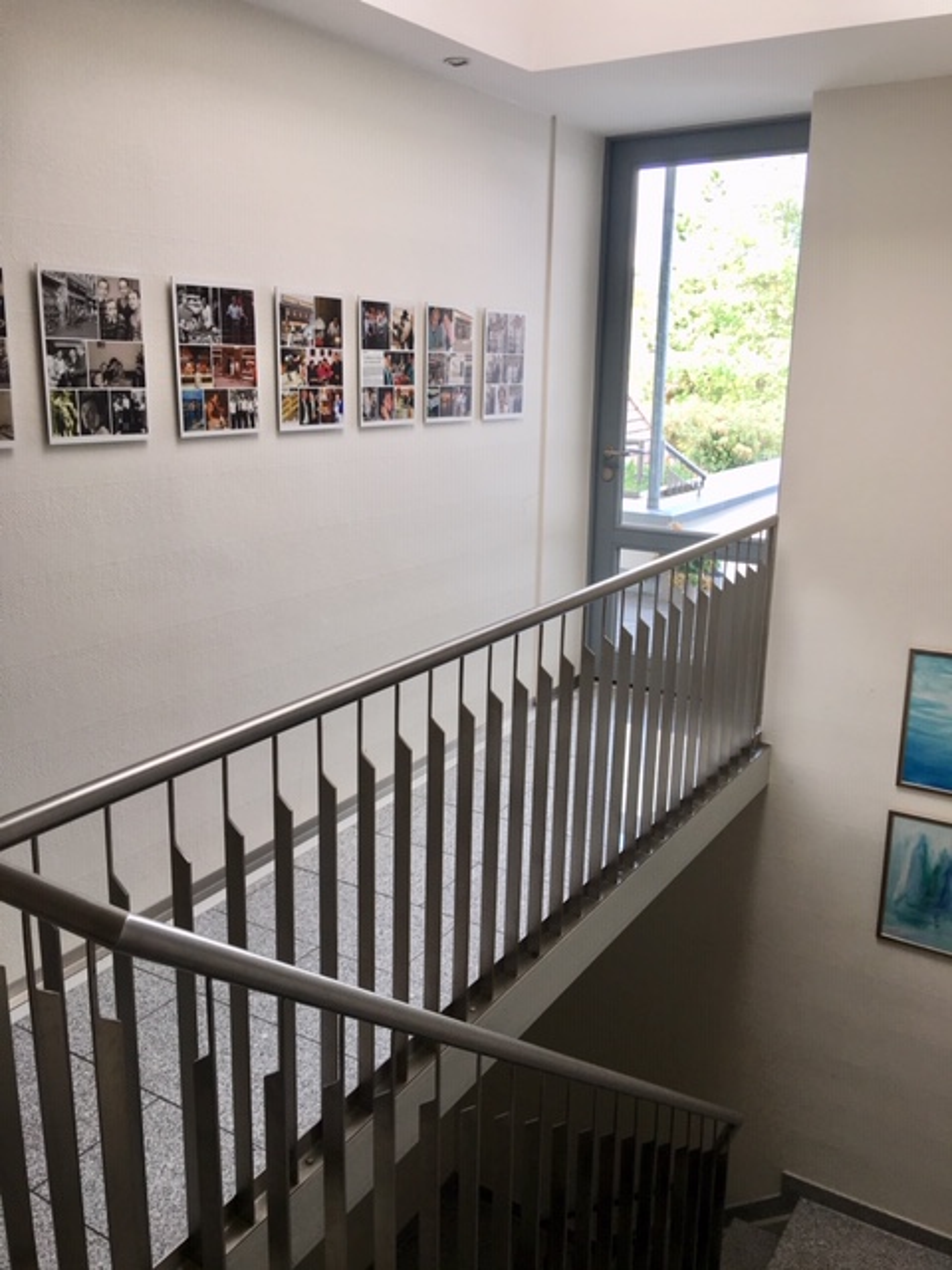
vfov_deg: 61.7
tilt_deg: -13.4
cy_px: 635
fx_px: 1063
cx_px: 476
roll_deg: -0.5
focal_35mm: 29
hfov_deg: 48.2
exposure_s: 1/50
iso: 25
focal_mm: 4.15
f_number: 2.2
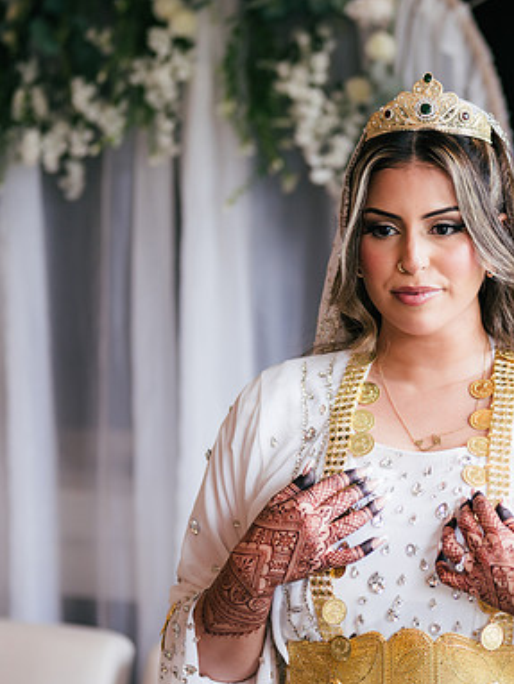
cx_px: 491
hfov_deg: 12.3
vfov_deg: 16.5
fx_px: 2353
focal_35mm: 119
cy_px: 345
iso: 160
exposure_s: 1/160
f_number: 1.4
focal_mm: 50
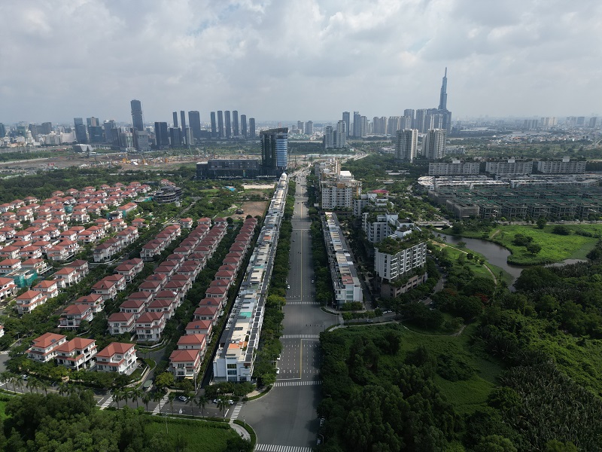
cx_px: 301
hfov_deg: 71.6
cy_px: 226
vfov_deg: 56.8
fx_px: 417
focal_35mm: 24
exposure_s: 1/3200
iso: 100
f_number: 1.7
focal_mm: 6.72
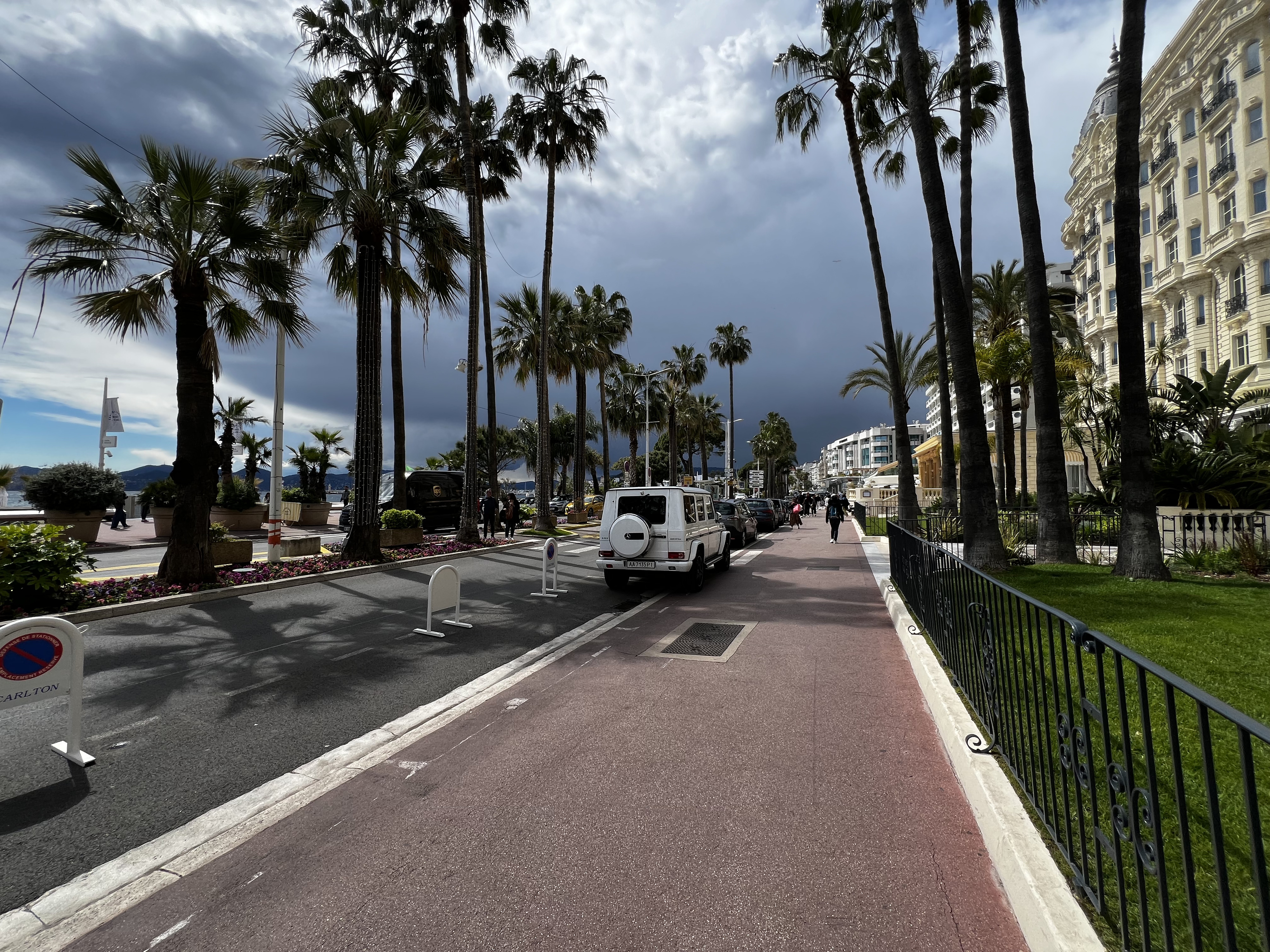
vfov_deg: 89.9
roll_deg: -0.3
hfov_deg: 106.2
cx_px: 635
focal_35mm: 13
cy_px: 476
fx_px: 477
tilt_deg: +3.5
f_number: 1.8
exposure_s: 1/1107
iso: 32
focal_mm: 1.57
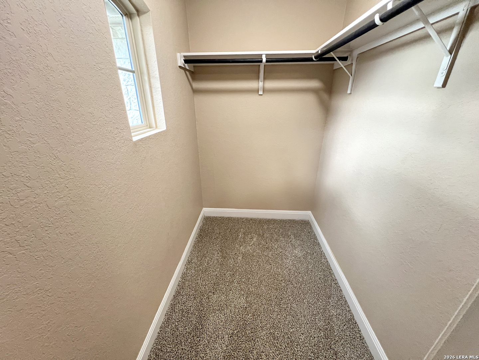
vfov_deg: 89.9
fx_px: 180
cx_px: 240
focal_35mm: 13
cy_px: 180
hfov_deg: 106.2
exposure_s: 1/60
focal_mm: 1.57
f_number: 1.8
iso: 320
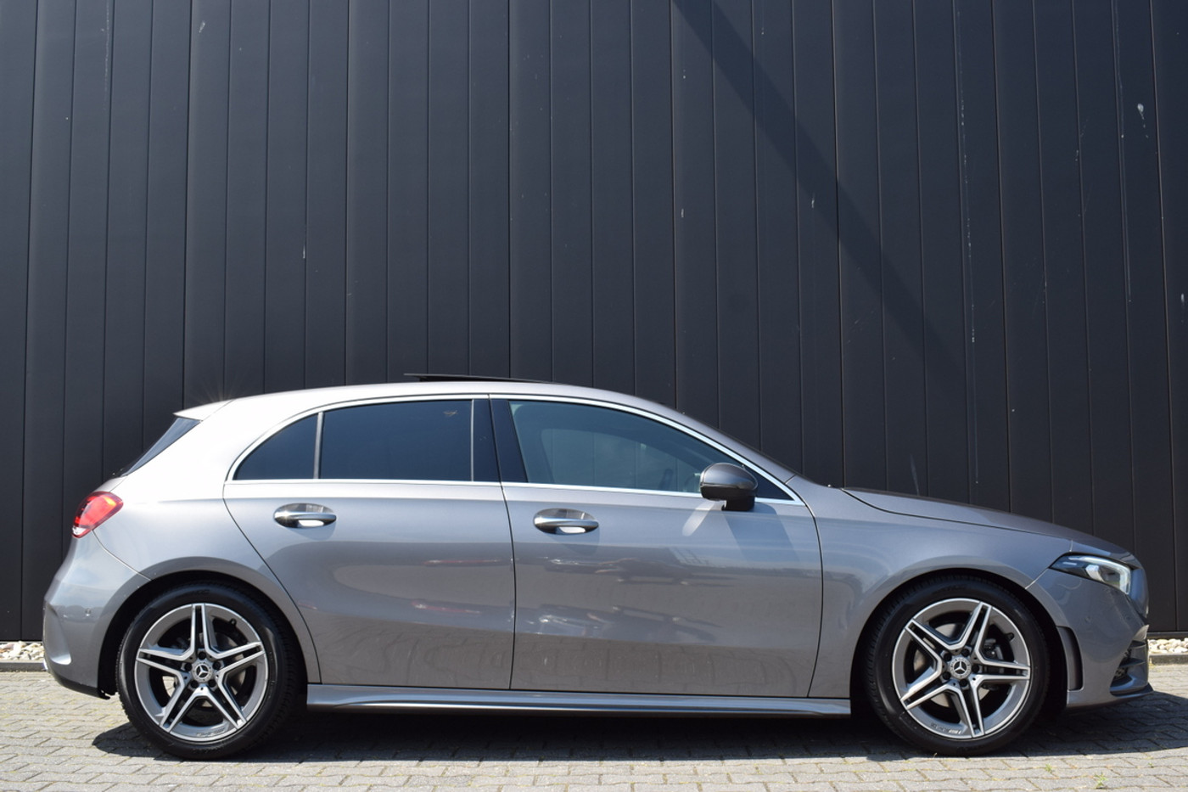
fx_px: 1237
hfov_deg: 51.3
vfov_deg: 35.5
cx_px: 594
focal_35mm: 38
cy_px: 396
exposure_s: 1/250
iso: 200
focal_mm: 25
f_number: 8
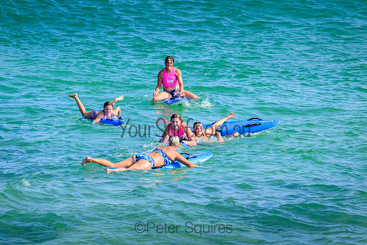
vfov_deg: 3.4
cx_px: 184
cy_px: 122
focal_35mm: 400
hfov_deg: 5.2
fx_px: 4079
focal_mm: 400
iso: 1600
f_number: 11
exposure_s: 1/2000
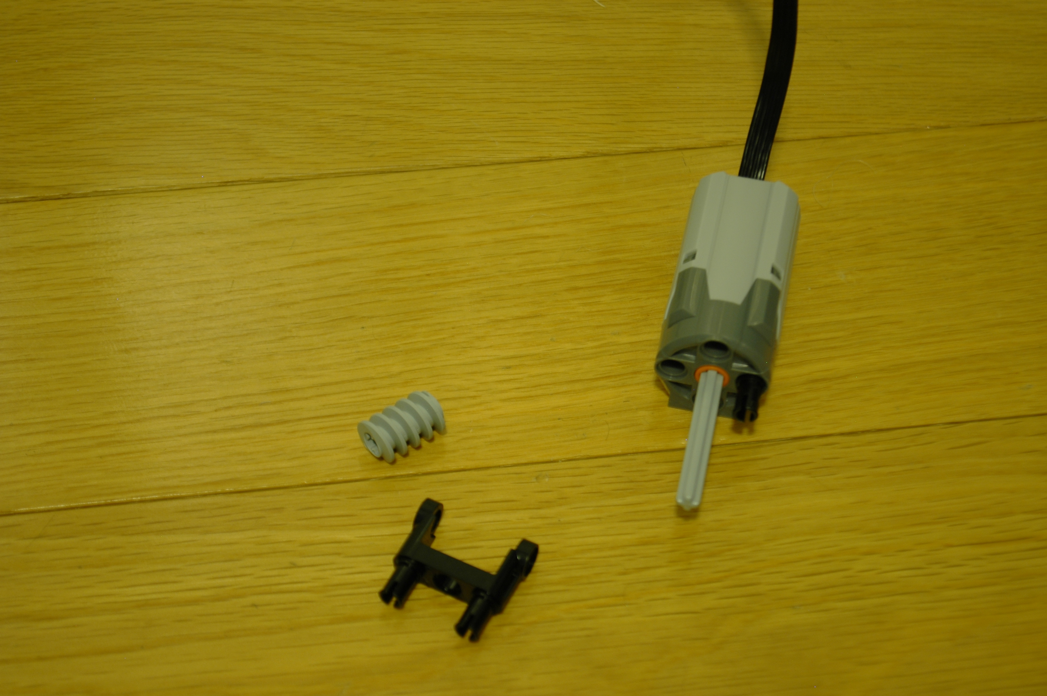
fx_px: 2397
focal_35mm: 82
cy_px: 348
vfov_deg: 16.5
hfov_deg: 24.6
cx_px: 524
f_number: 5.6
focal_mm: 55
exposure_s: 1/2
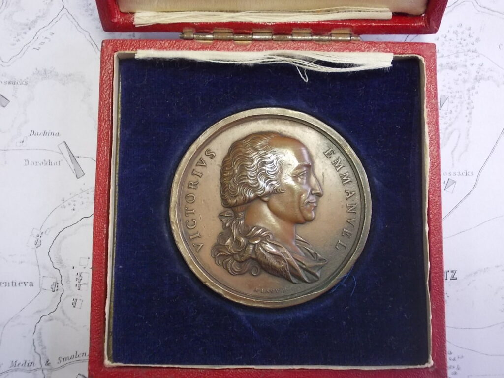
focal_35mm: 43
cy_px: 189
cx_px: 252
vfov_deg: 33.6
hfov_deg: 43.9
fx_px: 626
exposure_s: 1/20
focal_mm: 6.1
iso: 200
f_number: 3.3
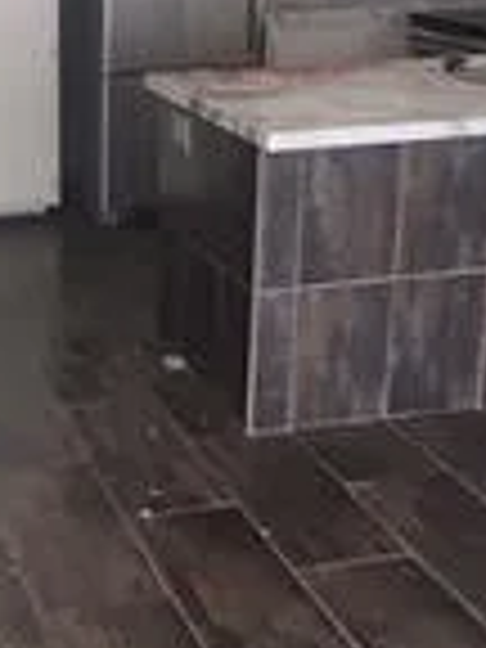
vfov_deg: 34.9
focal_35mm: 54
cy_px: 176
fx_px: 1011
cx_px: -40
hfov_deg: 25.2
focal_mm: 2.2
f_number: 2.2
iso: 200
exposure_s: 1/60
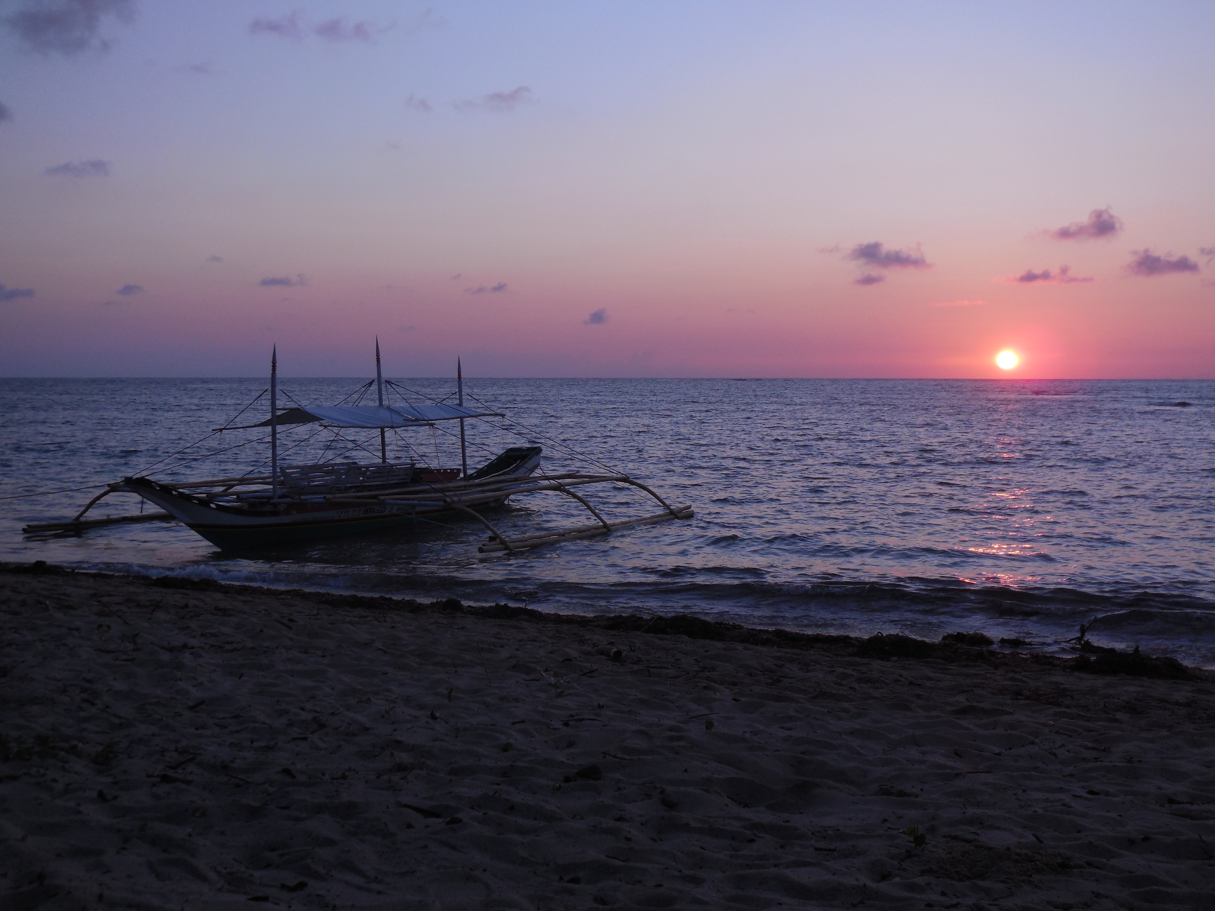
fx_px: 1615
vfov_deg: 31.5
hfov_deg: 41.2
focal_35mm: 46
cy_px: 456
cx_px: 608
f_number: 3.8
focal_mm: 8.2
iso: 125
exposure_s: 1/400
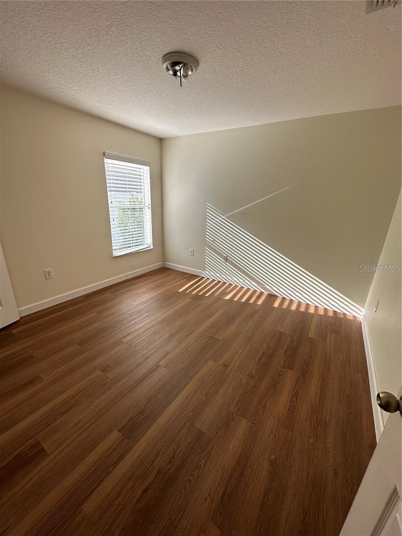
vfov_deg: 102.1
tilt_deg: -17.0
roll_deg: -2.8
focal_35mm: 14
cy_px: 268
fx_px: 217
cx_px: 201
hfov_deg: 85.7
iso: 40
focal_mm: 2.22
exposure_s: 1/304
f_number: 2.2
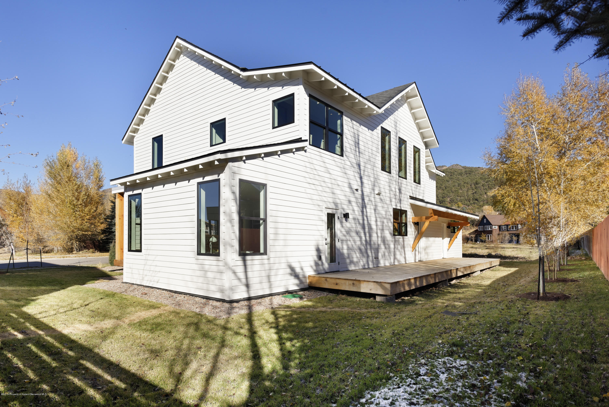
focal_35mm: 19
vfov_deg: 64.6
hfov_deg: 86.9
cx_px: 304
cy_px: 204
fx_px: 321
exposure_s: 1/500
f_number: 7.1
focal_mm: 19
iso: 320
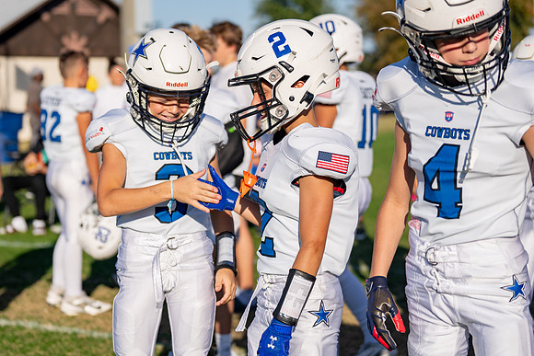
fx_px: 1222
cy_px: 154
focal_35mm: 82
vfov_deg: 16.6
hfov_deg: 24.6
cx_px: 226
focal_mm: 70
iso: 125
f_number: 2.8
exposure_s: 1/4000
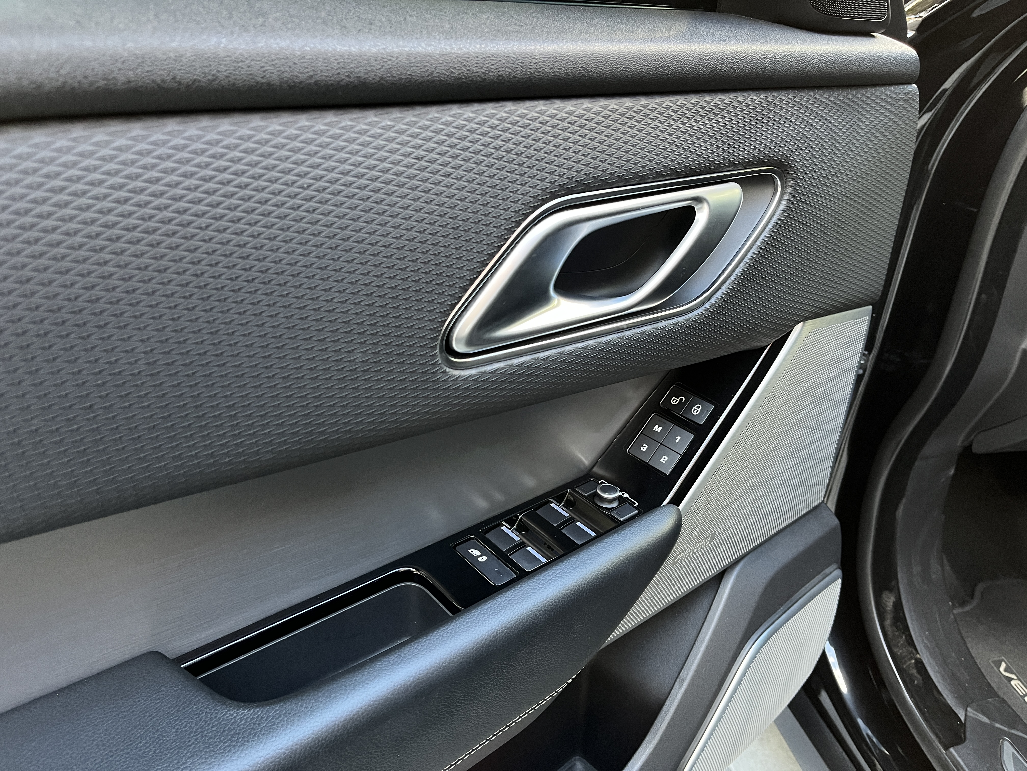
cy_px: 386
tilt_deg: -29.8
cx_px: 514
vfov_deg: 53.1
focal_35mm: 26
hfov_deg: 67.3
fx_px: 771
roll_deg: -0.8
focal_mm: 5.1
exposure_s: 1/94
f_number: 1.6
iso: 125
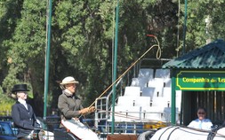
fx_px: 2495
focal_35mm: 407
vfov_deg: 3.2
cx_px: 115
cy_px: 124
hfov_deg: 5.2
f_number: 5.6
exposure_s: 1/800
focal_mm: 150
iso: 400
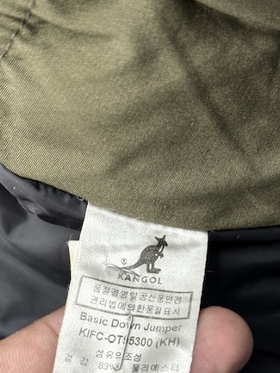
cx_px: 103
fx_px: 765
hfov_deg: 20.7
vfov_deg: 27.3
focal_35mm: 71
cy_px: 236
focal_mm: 6.76
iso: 80
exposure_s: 1/50
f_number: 1.78
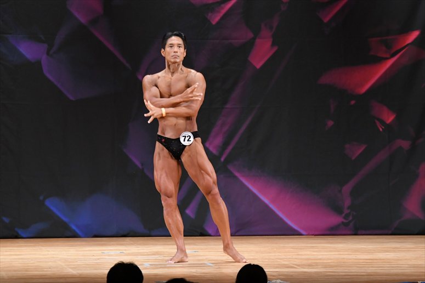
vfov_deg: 5.4
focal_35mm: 255
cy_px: 142
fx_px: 3009
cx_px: 212
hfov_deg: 8.1
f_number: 5.6
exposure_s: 1/400
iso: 3200
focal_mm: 170
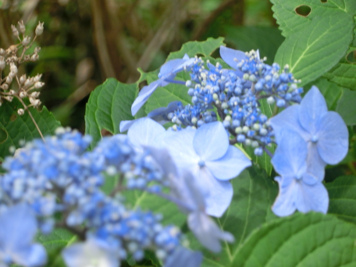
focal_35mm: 218
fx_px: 2242
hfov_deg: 9.1
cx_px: 178
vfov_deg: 6.8
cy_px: 134
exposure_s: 1/100
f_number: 5.8
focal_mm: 38.6
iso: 100
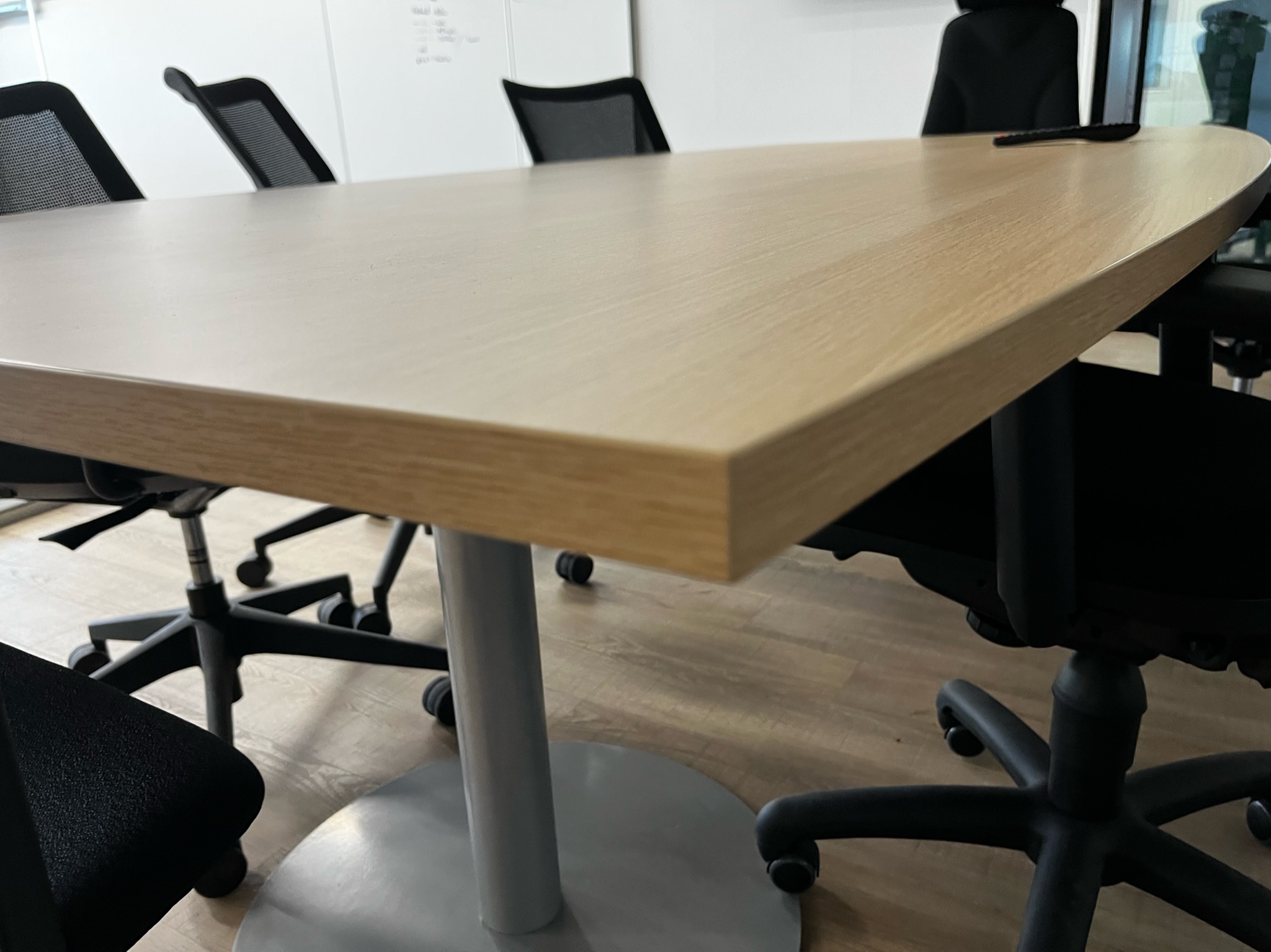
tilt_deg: -20.4
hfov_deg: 67.3
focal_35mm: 26
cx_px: 636
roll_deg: +2.8
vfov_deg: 53.0
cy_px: 476
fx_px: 954
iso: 160
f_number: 1.6
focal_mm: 5.1
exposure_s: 1/59
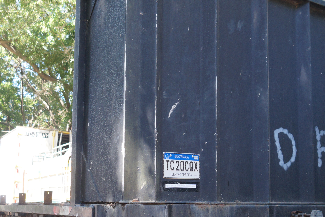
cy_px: 153
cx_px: 178
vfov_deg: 25.8
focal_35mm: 52
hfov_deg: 38.2
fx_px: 468
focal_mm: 19
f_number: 4.5
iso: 400
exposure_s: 1/100
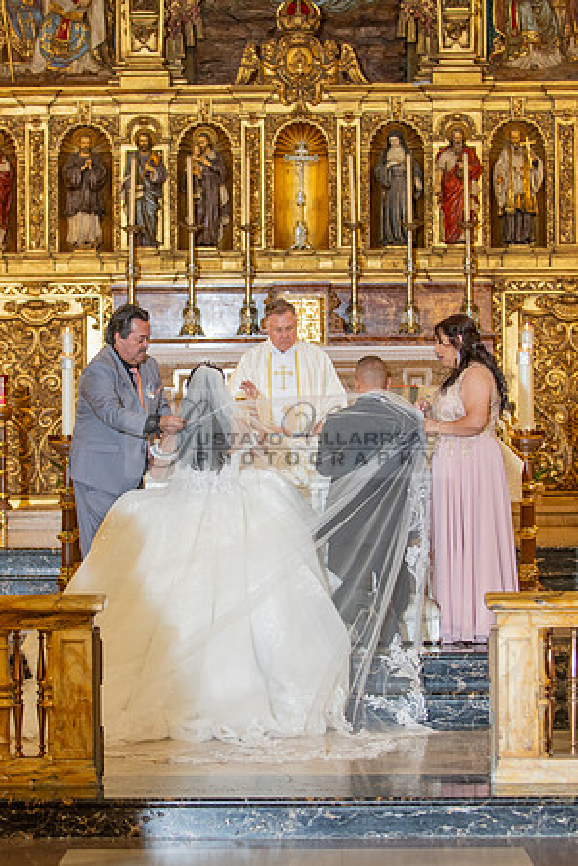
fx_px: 2697
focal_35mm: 112
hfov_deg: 12.2
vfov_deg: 18.3
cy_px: 451
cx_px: 218
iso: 1000
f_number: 2.8
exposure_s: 1/100
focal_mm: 70
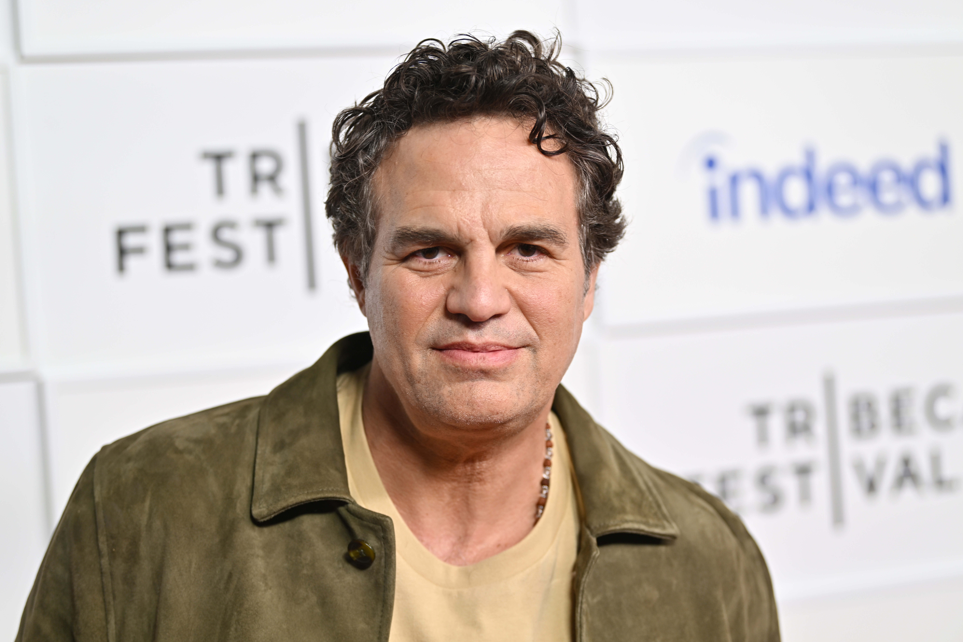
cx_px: 482
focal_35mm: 95
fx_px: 2541
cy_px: 321
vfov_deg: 14.4
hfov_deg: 21.5
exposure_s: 1/160
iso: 200
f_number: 2.8
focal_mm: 95
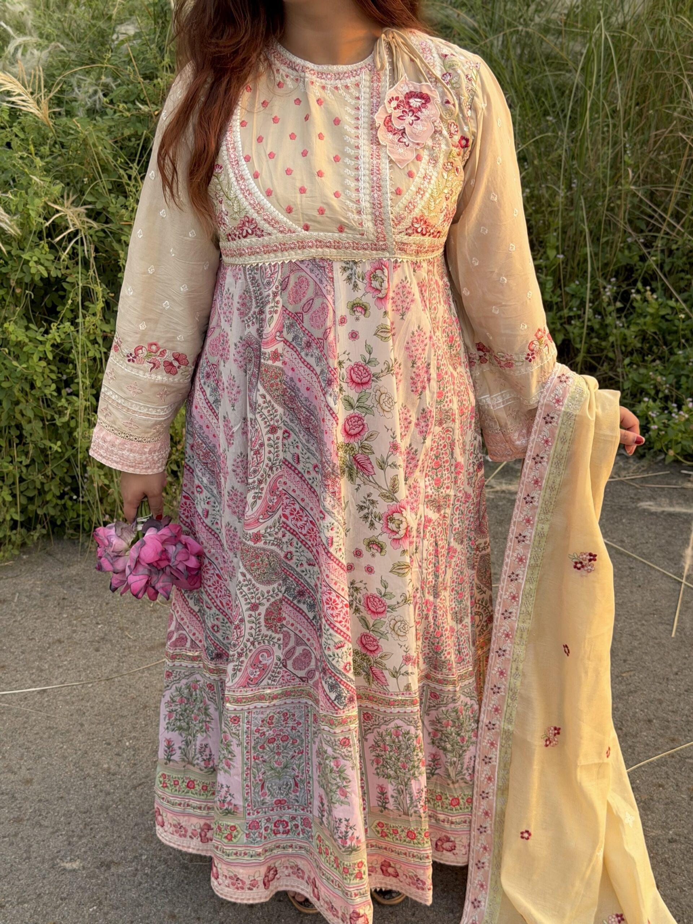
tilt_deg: -27.6
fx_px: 1281
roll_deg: -0.8
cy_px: 462
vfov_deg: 39.7
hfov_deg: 30.3
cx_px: 346
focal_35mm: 48
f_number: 1.78
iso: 64
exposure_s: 1/381
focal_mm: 6.76
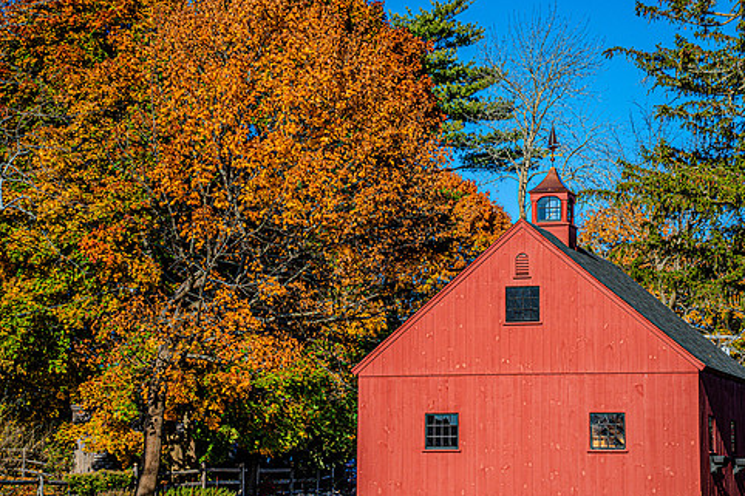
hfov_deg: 19.6
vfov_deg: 13.2
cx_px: 416
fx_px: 2151
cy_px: 284
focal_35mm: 104
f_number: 4
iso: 200
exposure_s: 1/2000
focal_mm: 83
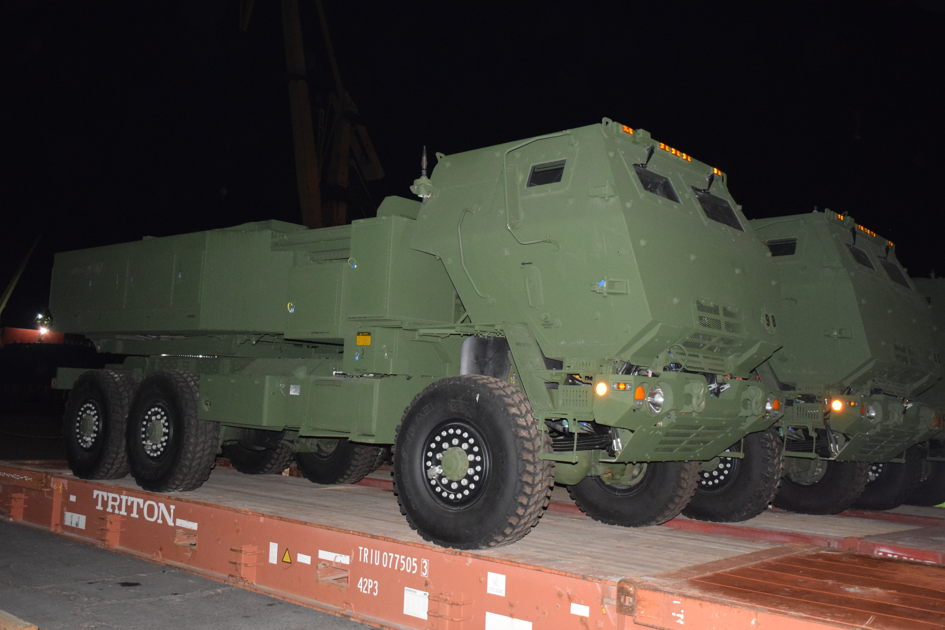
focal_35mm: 36
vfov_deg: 37.3
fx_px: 932
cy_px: 308
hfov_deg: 53.8
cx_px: 467
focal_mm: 23
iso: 3200
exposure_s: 1/60
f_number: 3.8
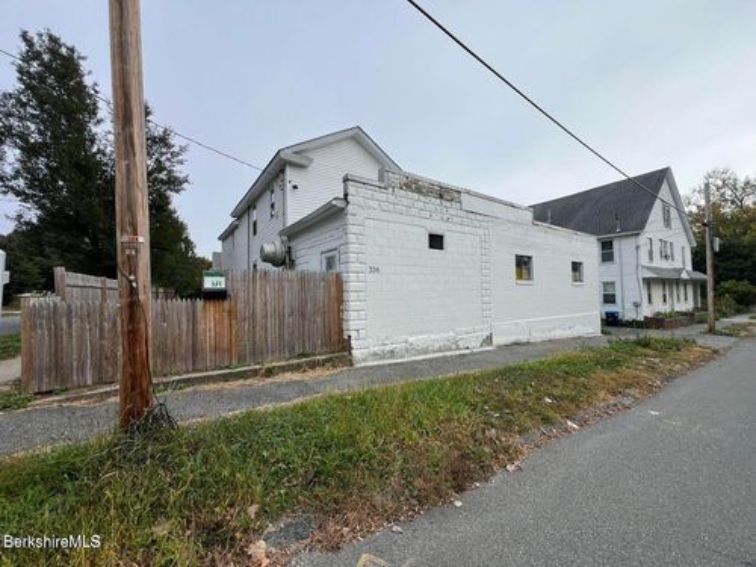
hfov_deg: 106.2
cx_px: 378
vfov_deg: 89.9
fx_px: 284
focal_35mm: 13
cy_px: 284
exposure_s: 1/1074
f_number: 1.8
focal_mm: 1.57
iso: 32
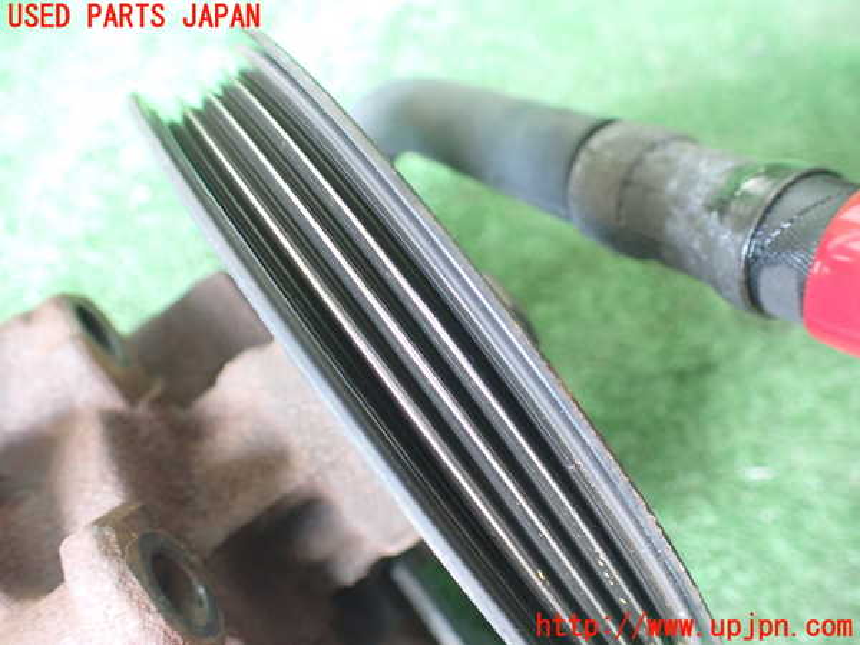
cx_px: 430
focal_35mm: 30
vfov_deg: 46.8
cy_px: 322
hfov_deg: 60.0
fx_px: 745
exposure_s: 1/50
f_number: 2.3
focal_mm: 5.4
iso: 800
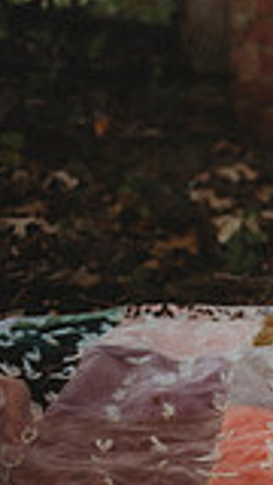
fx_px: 1634
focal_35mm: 127
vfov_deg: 16.8
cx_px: 805
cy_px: 131
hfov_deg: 8.2
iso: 100
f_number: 2.8
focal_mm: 32
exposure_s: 1/320
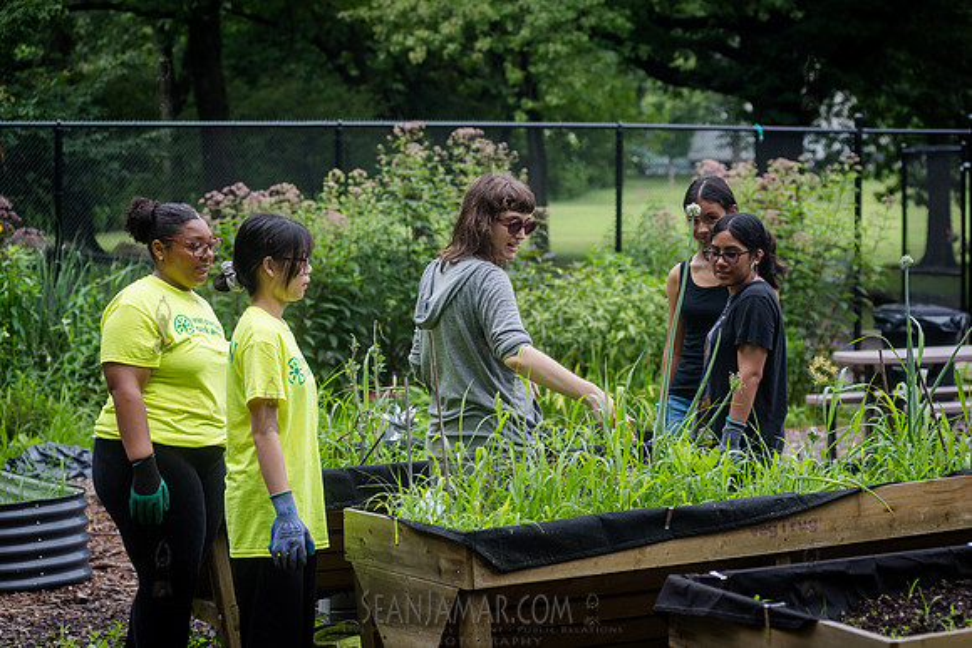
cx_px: 486
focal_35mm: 82
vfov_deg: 16.6
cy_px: 324
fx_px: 2222
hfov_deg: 24.7
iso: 400
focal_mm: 80
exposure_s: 1/640
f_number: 4
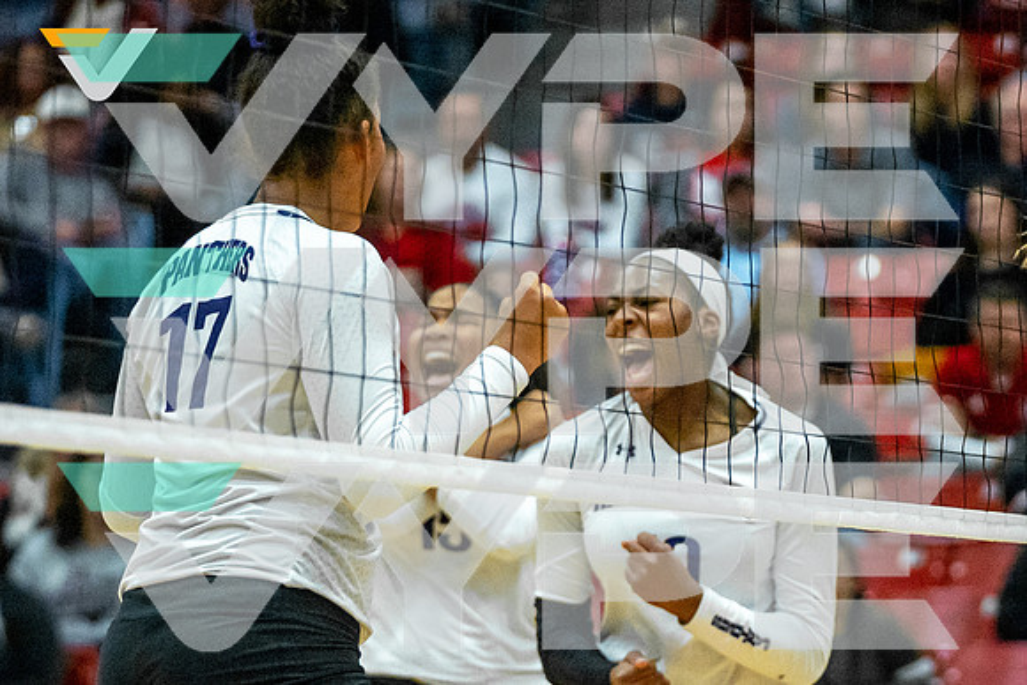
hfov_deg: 7.0
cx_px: 716
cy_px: 576
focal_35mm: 292
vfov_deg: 4.7
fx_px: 8334
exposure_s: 1/1600
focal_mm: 123
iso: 2000
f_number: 2.8
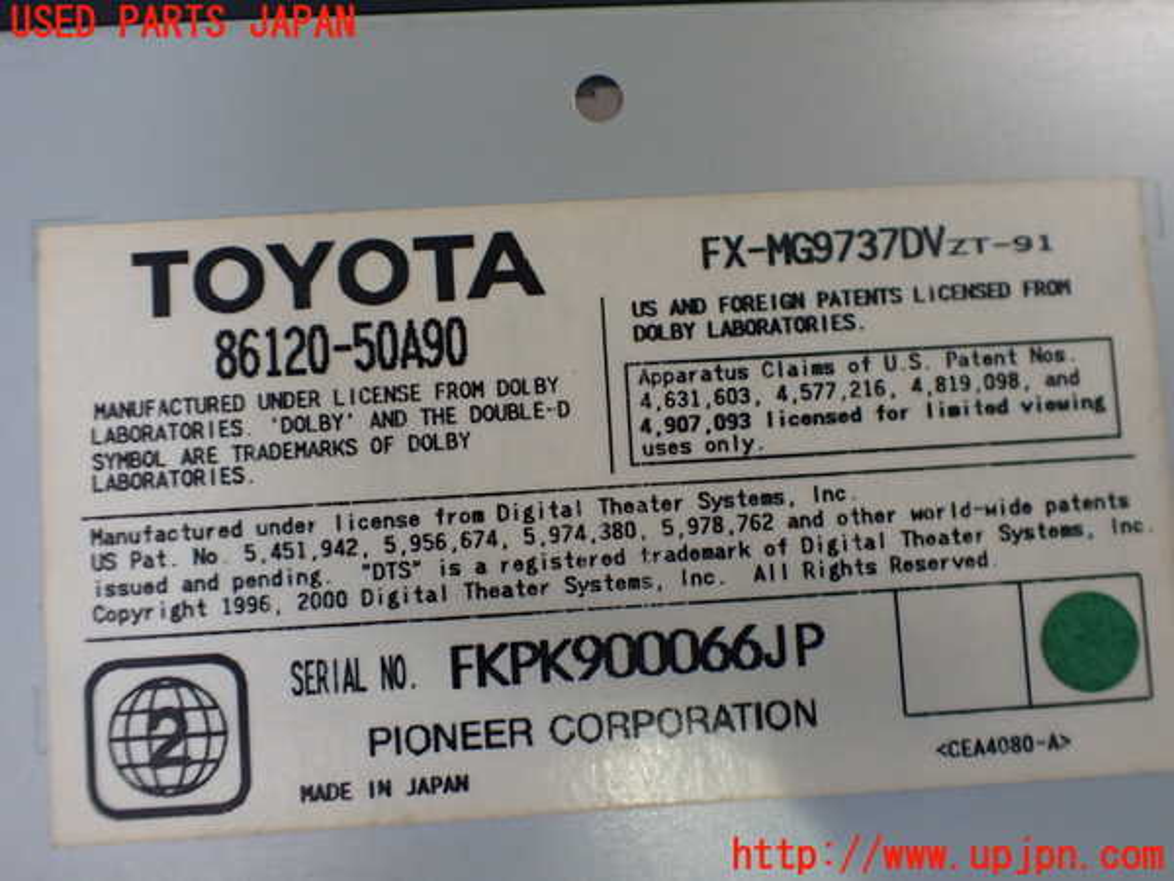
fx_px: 1017
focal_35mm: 30
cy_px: 440
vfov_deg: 46.8
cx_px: 587
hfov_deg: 60.0
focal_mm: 5.4
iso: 320
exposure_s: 1/125
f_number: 2.3
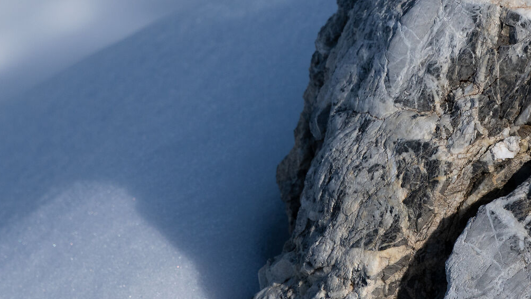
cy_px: -68
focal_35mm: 1501
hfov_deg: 1.4
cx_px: 305
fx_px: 21131
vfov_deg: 0.8
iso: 640
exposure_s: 1/2000
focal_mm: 600
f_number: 8
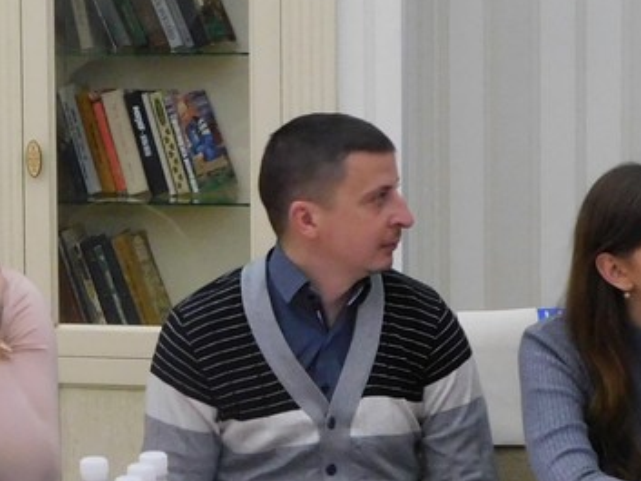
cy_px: 133
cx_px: -160
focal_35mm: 145
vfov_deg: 10.2
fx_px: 2686
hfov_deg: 13.2
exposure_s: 1/15
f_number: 3.6
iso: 400
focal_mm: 7.1
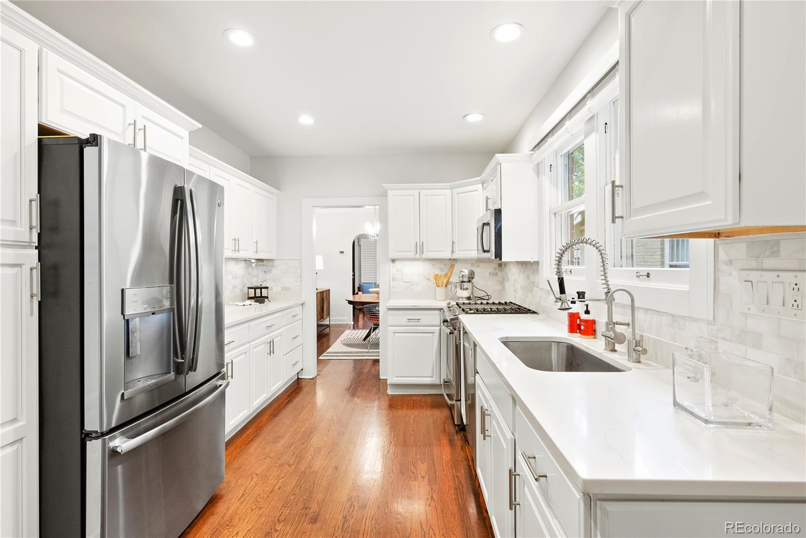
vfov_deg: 70.5
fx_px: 381
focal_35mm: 17
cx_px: 403
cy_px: 269
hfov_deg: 93.3
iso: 640
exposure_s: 1/2.5
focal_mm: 17
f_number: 8
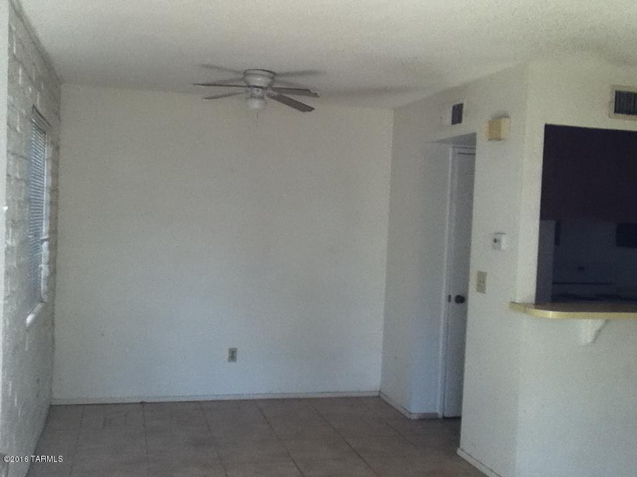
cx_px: 318
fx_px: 589
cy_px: 238
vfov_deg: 44.2
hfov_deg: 56.8
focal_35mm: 32
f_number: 2.4
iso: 125
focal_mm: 3.85
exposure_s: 1/120
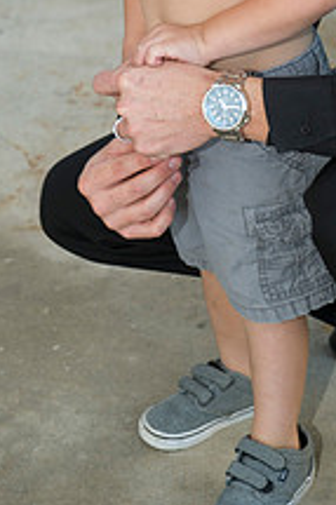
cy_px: 40
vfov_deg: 15.6
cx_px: 238
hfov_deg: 10.5
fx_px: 1823
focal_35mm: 130
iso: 640
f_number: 4.5
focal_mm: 62
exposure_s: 1/125
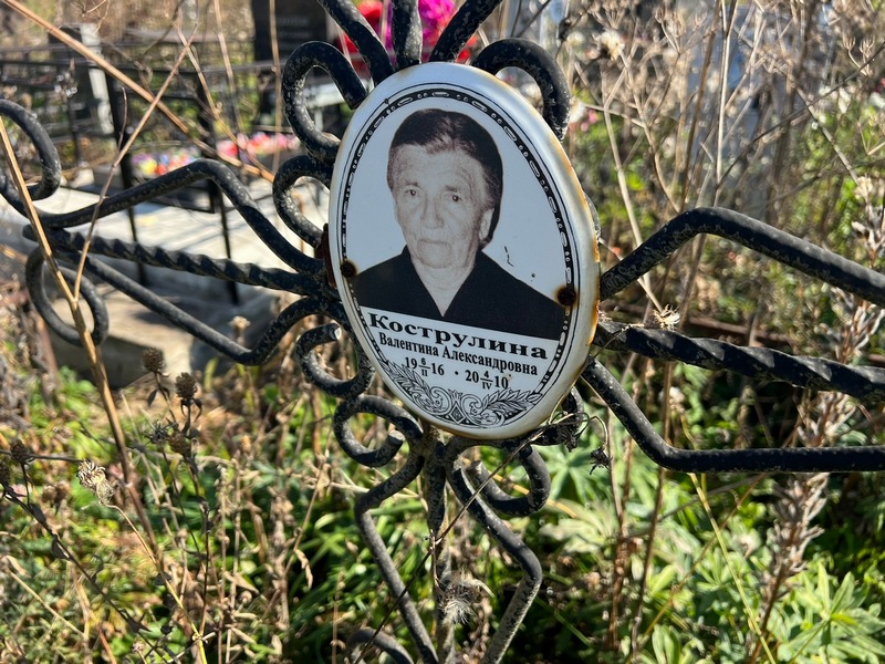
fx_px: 665
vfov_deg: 53.1
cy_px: 332
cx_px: 442
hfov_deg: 67.3
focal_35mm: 26
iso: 50
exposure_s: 1/1311
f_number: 1.5
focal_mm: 5.7
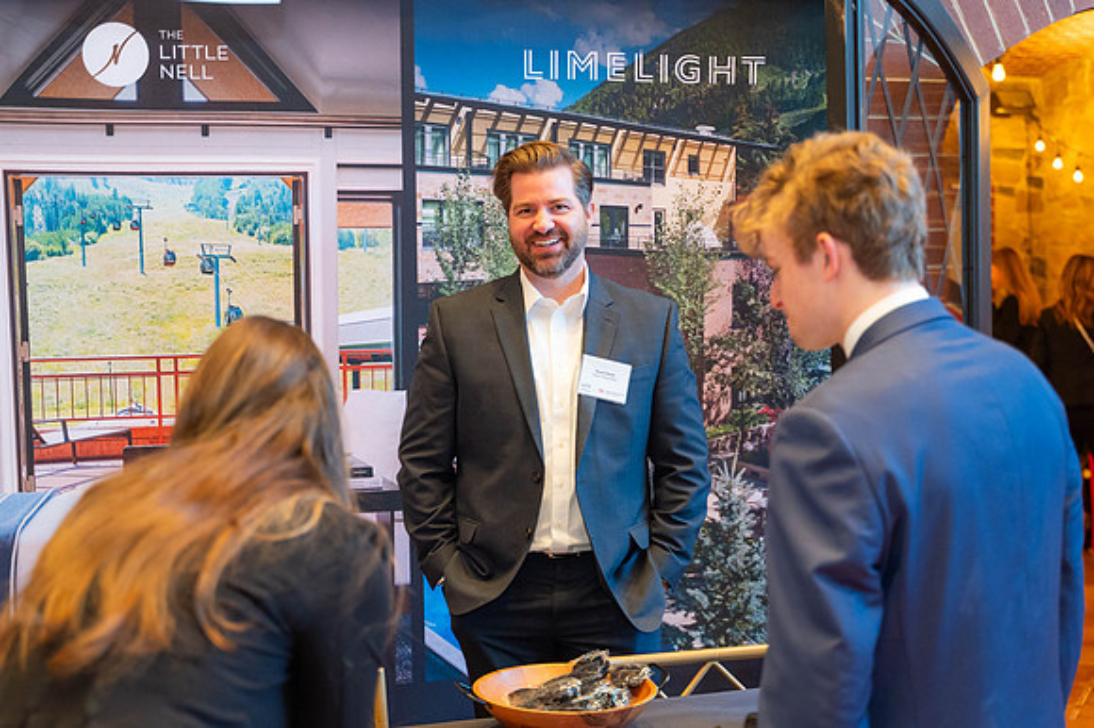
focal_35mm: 53
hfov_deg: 37.5
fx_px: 1611
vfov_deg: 25.5
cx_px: 544
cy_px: 364
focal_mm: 50
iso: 2500
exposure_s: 1/60
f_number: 2.8
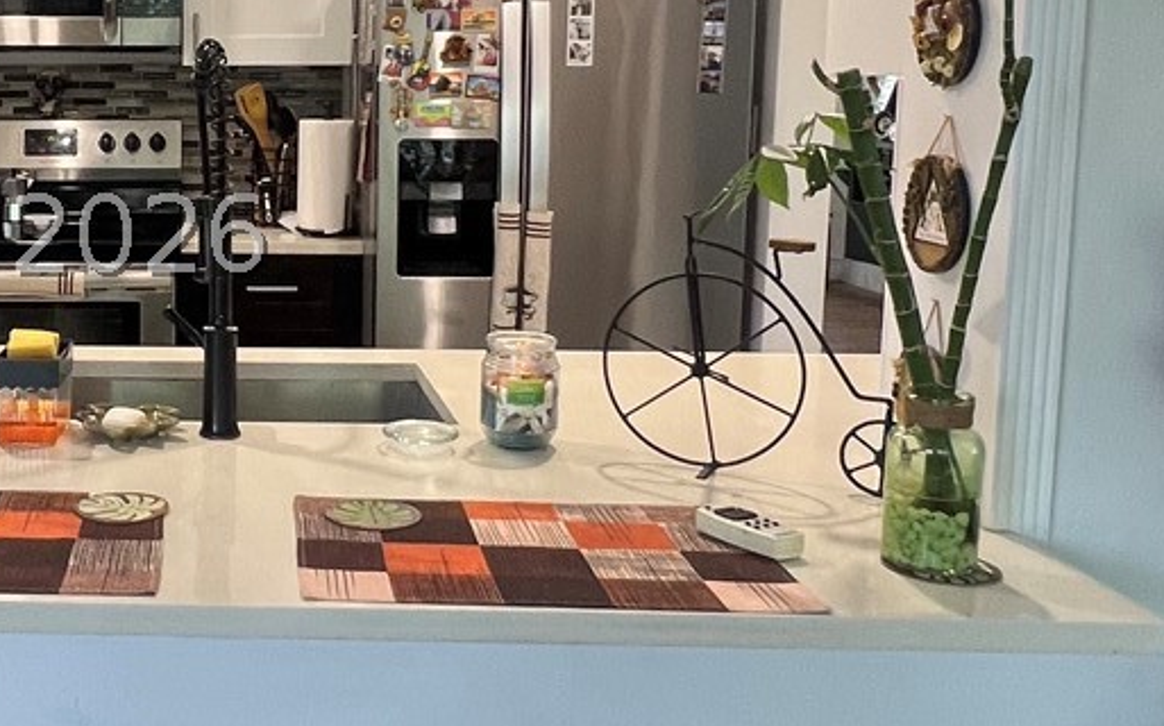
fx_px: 1363
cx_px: 134
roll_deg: -0.7
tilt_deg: -6.1
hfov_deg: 42.7
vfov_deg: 29.6
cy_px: 236
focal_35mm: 43
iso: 125
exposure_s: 1/60
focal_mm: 1.57
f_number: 1.8
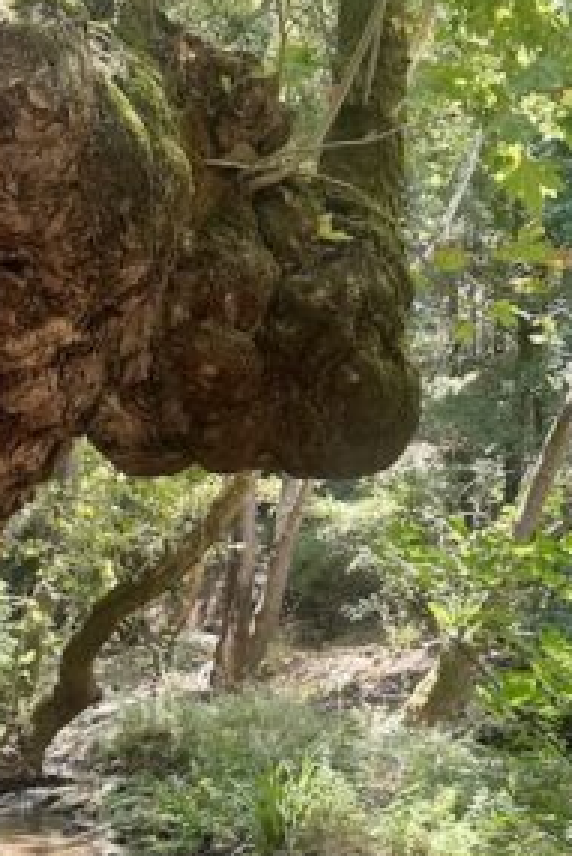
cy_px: 694
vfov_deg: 35.0
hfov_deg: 24.6
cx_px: 244
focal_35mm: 55
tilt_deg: -1.3
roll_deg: -0.8
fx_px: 1309
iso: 100
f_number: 1.78
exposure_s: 1/121
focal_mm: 6.86
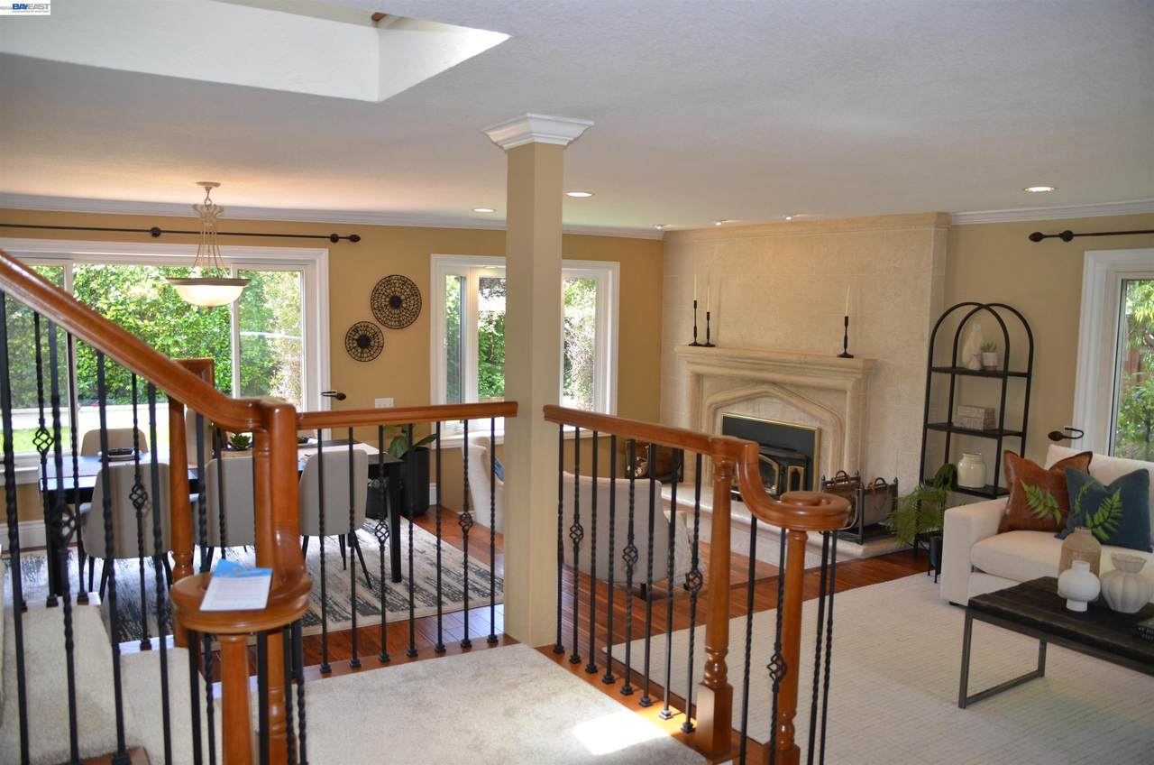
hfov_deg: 67.5
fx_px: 864
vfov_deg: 47.7
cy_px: 382
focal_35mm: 27
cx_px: 577
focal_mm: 18
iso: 360
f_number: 3.5
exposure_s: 1/125
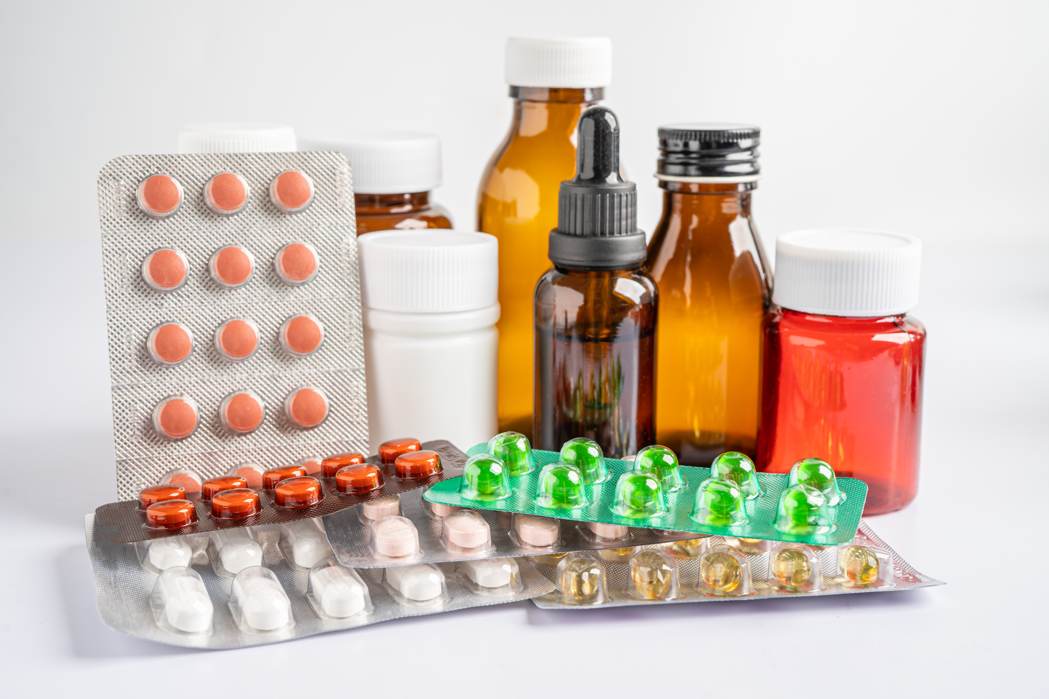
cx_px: 524
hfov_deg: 39.6
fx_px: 1457
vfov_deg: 27.0
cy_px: 350
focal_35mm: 50
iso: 100
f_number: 8
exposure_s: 1/100
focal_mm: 50
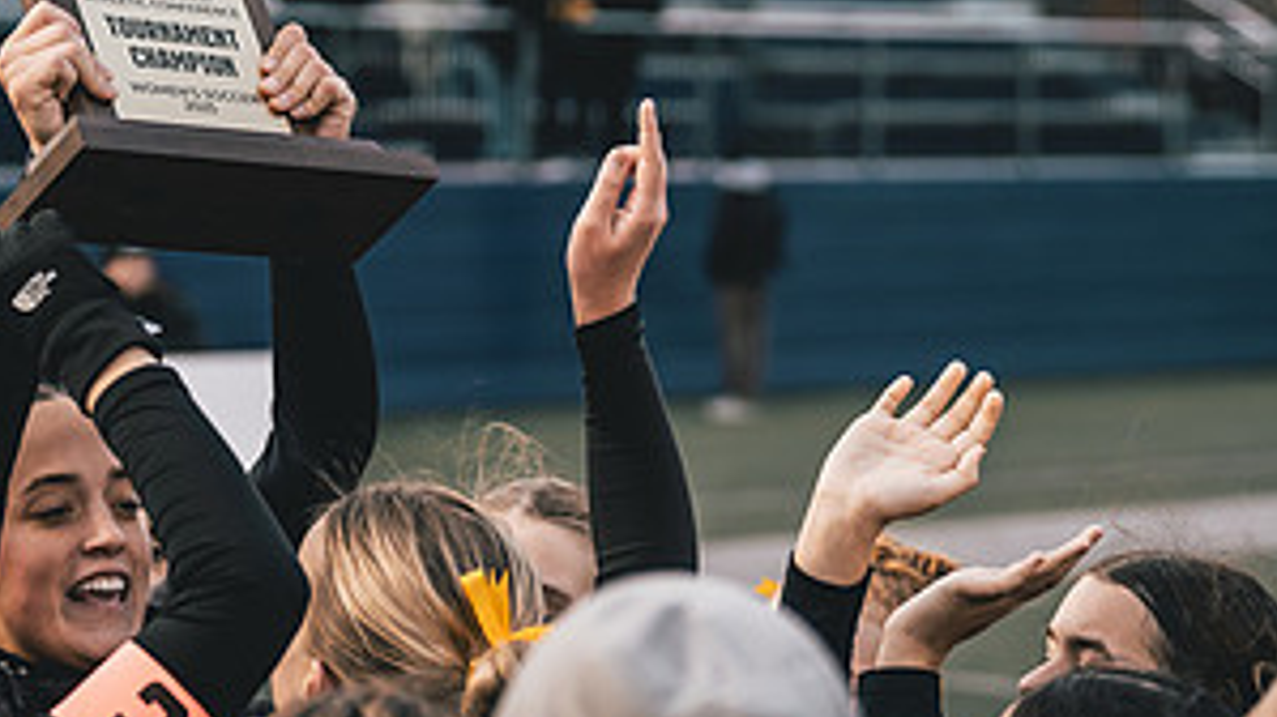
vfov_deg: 8.5
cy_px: 219
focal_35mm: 142
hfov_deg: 15.0
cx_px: 139
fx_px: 4807
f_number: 2.8
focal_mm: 68
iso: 800
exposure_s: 1/1600
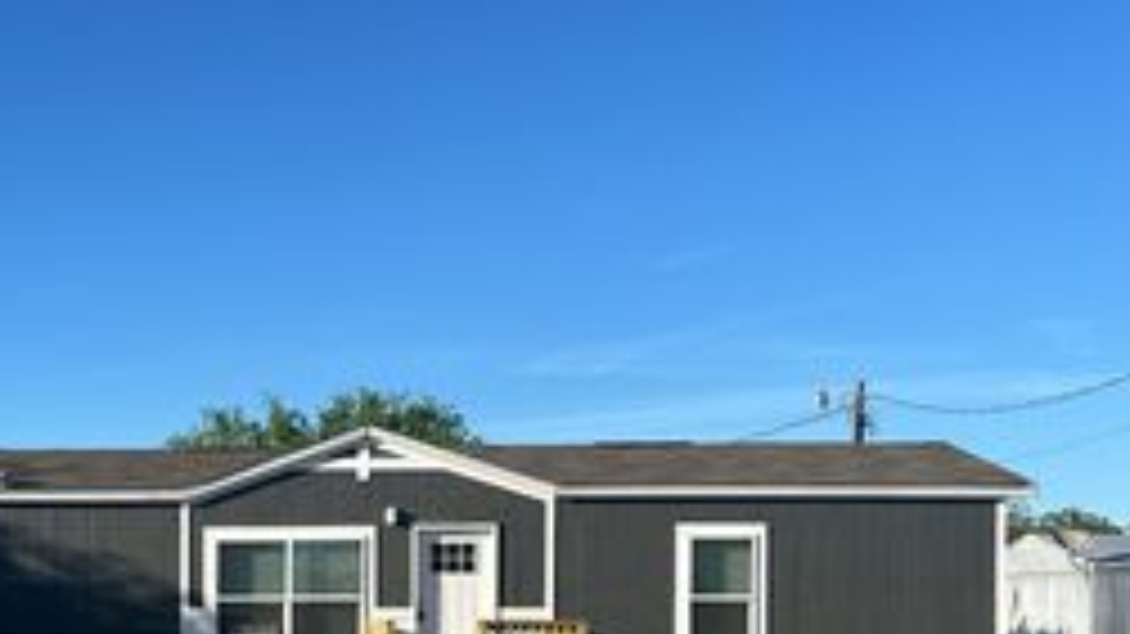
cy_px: 627
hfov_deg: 37.1
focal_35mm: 52
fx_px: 1558
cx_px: 99
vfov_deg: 22.2
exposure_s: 1/3597
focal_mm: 6.86
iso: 80
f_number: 1.78
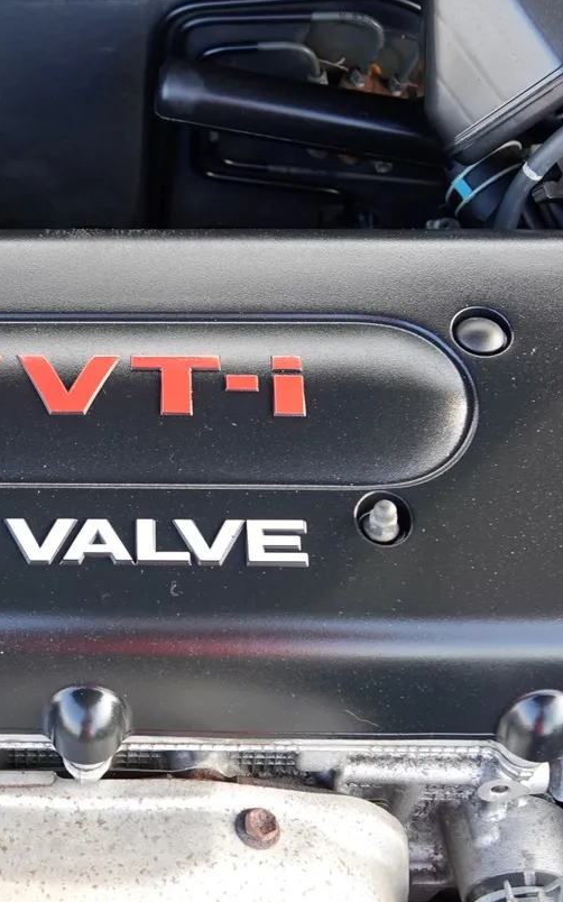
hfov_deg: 22.2
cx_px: 59
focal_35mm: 57
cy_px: 451
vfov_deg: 35.7
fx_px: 1400
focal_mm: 13.7
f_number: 3.2
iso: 200
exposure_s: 1/40
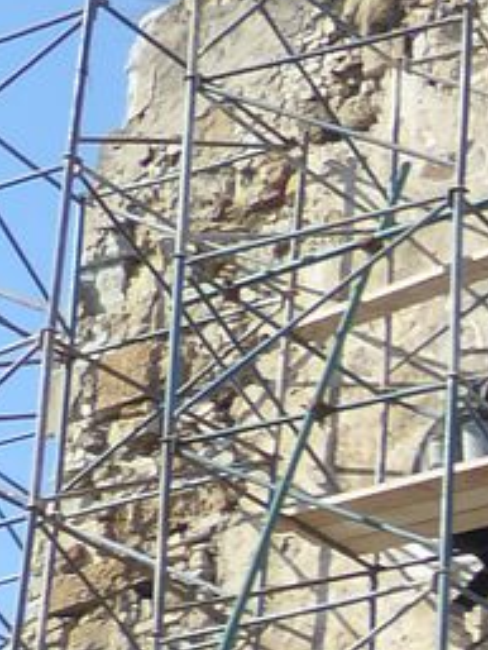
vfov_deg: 9.6
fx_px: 3737
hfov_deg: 7.0
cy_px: 1057
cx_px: 1262
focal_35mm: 199
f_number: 3.5
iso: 80
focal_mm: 5.4
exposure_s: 1/500
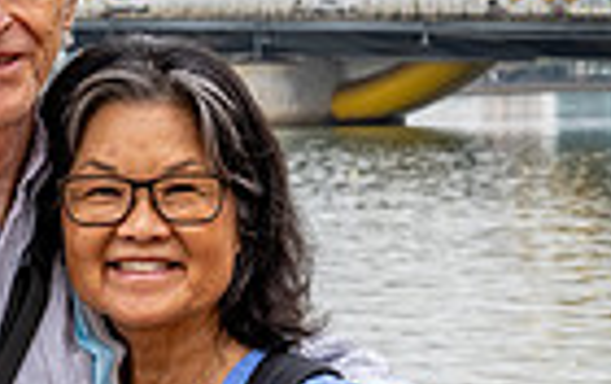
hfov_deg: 9.2
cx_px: 19
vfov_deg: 5.8
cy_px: 285
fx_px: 3786
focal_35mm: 227
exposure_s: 1/320
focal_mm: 44
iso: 560
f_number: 8
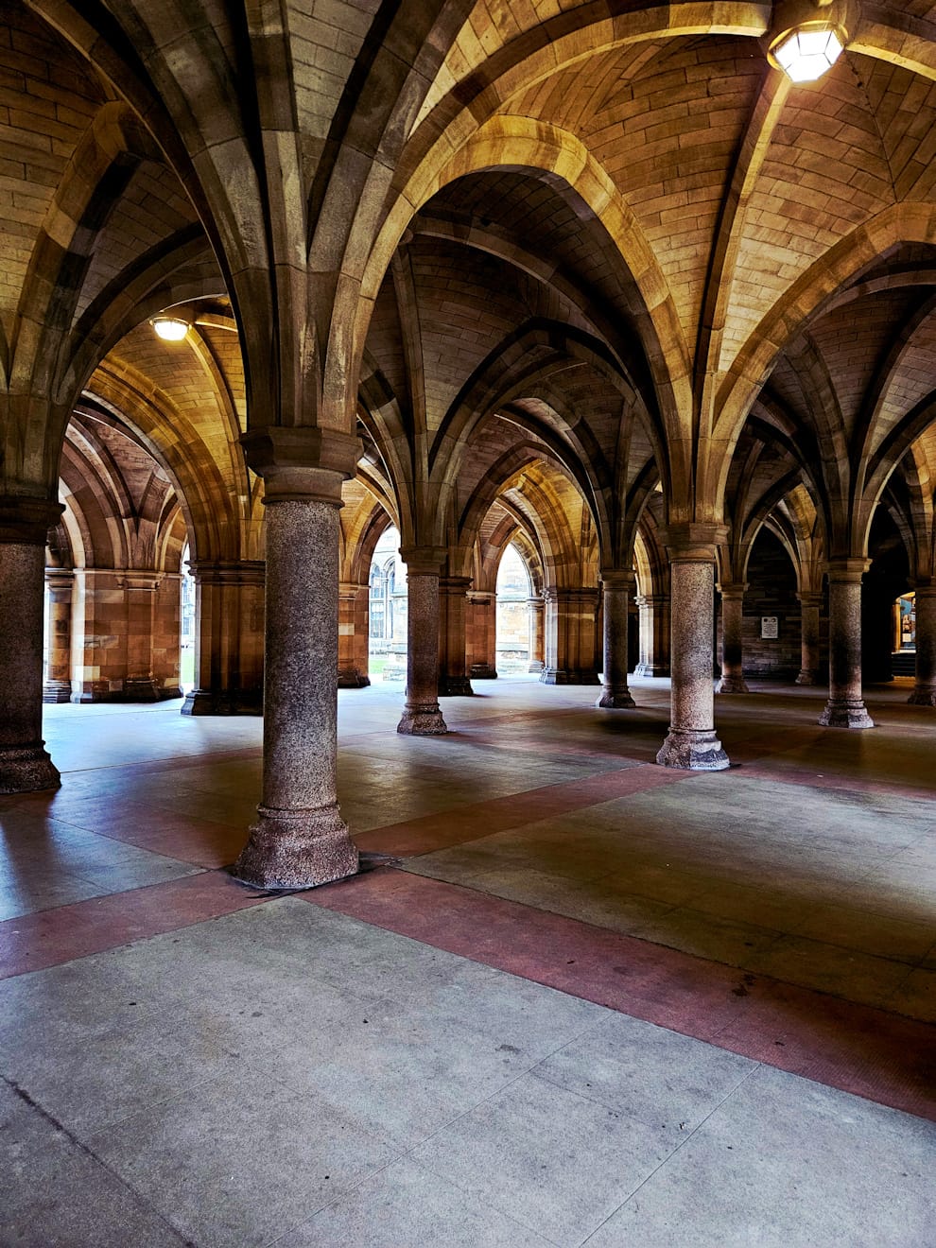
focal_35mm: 23
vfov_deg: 73.9
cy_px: 624
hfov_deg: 58.9
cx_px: 468
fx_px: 829
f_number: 1.8
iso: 640
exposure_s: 1/33.4
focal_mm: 5.4
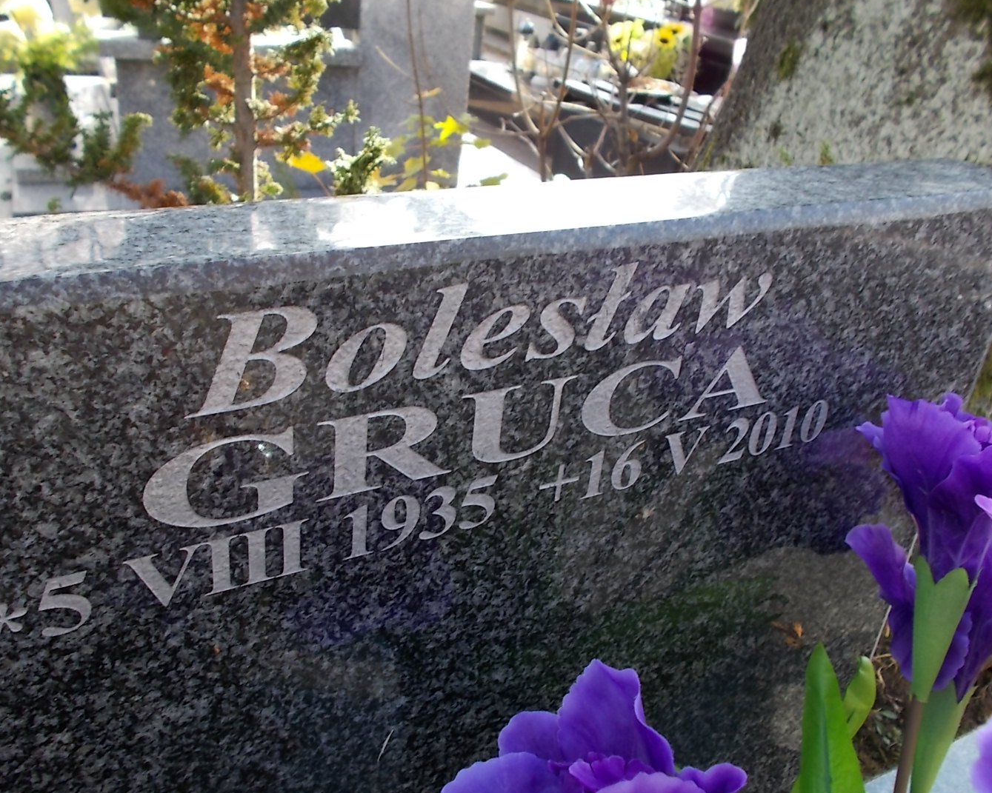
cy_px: 429
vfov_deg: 42.2
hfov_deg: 51.4
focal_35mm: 35
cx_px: 445
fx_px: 1028
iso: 80
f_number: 3.4
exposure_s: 1/100
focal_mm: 5.3
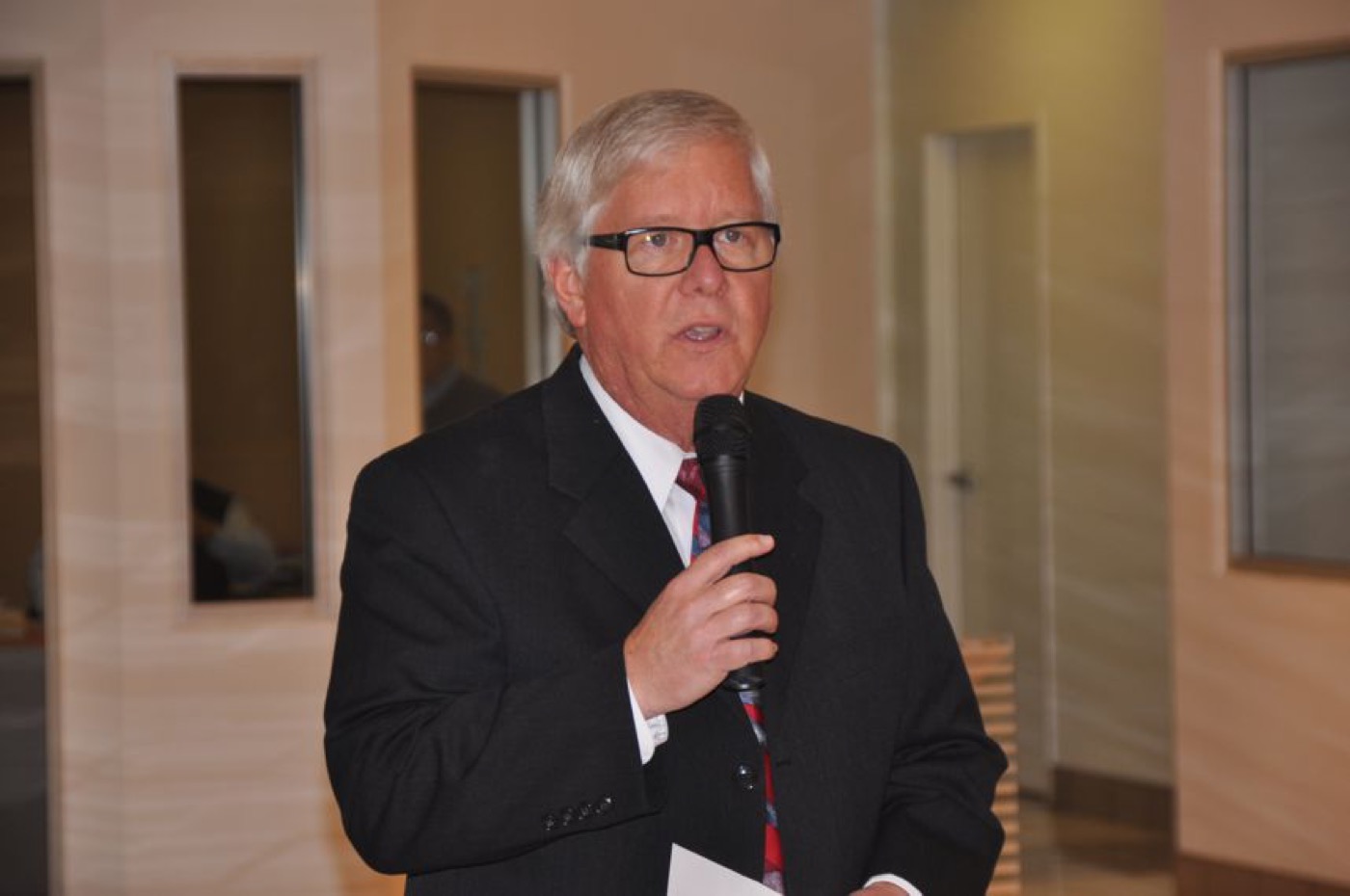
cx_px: 675
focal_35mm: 147
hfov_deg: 14.0
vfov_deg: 9.3
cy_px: 448
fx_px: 5506
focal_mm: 98
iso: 320
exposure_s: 1/60
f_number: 5.6
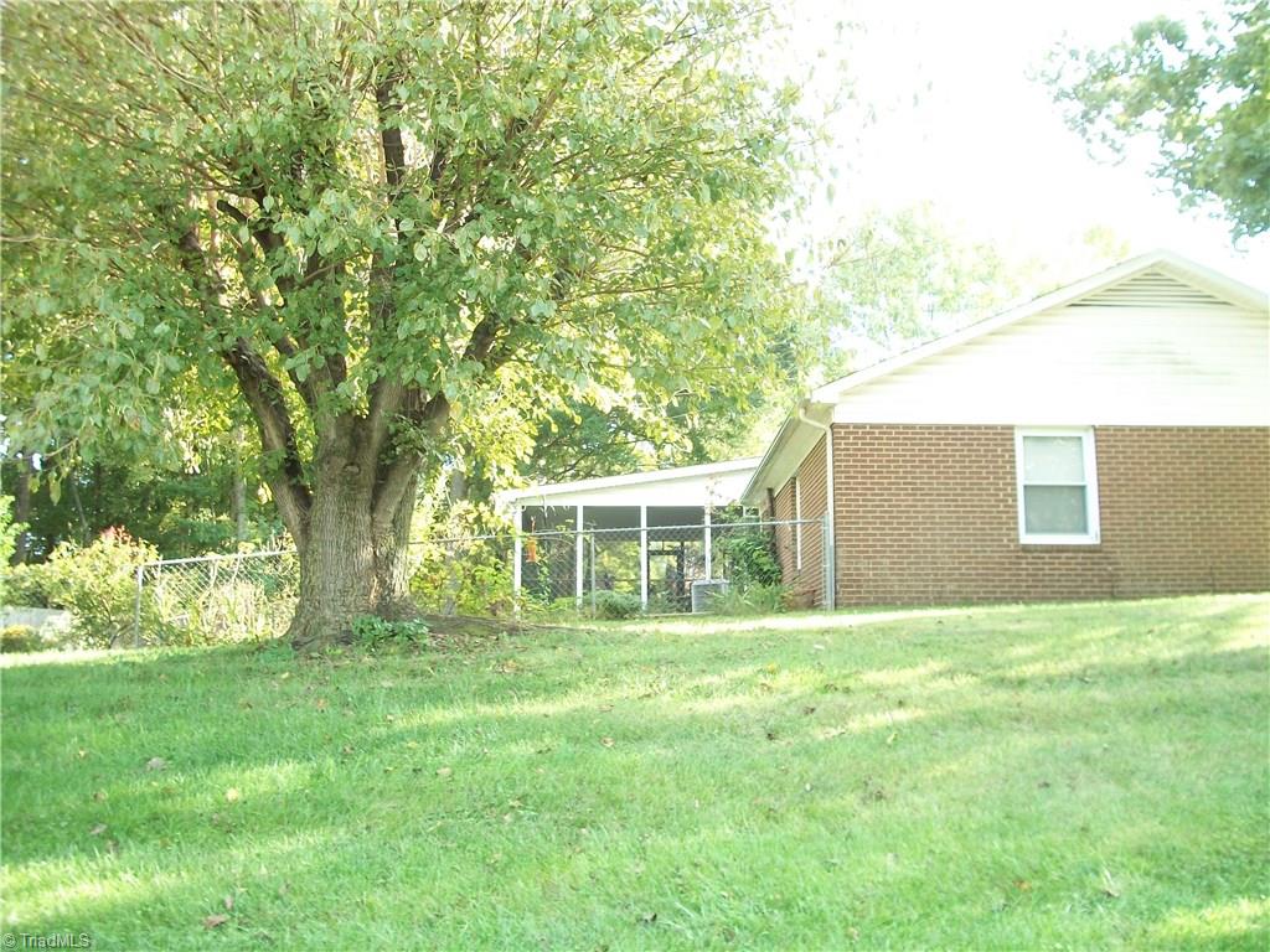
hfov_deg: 56.8
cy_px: 476
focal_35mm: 32
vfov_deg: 44.2
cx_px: 635
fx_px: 1174
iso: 80
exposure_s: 1/50
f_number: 2.9
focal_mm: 5.7
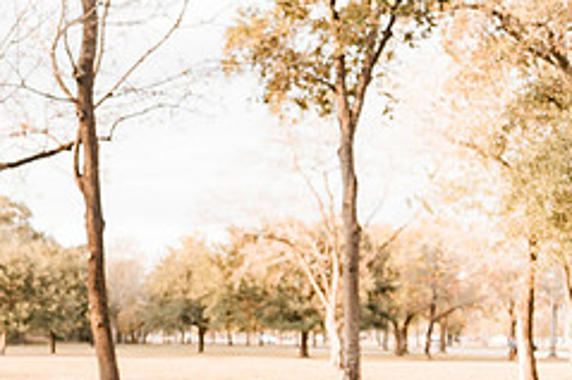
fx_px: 1397
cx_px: -81
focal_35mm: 88
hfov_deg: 21.7
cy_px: 343
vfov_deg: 15.3
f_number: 4
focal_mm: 35
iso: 125
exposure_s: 1/200
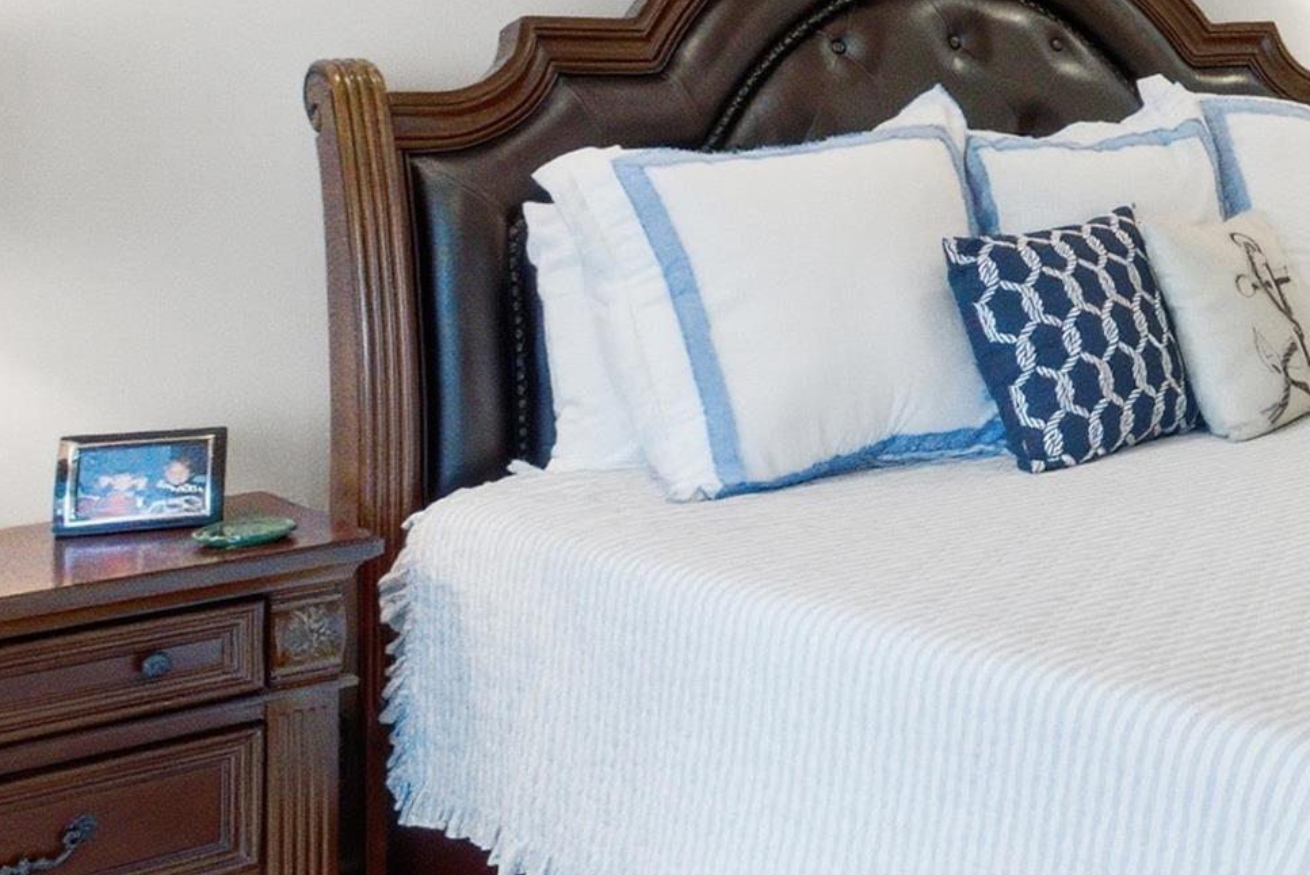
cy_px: 162
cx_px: 1722
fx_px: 1966
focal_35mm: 54
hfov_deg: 29.4
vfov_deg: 24.6
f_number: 10
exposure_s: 1/8000
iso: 12800
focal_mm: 17
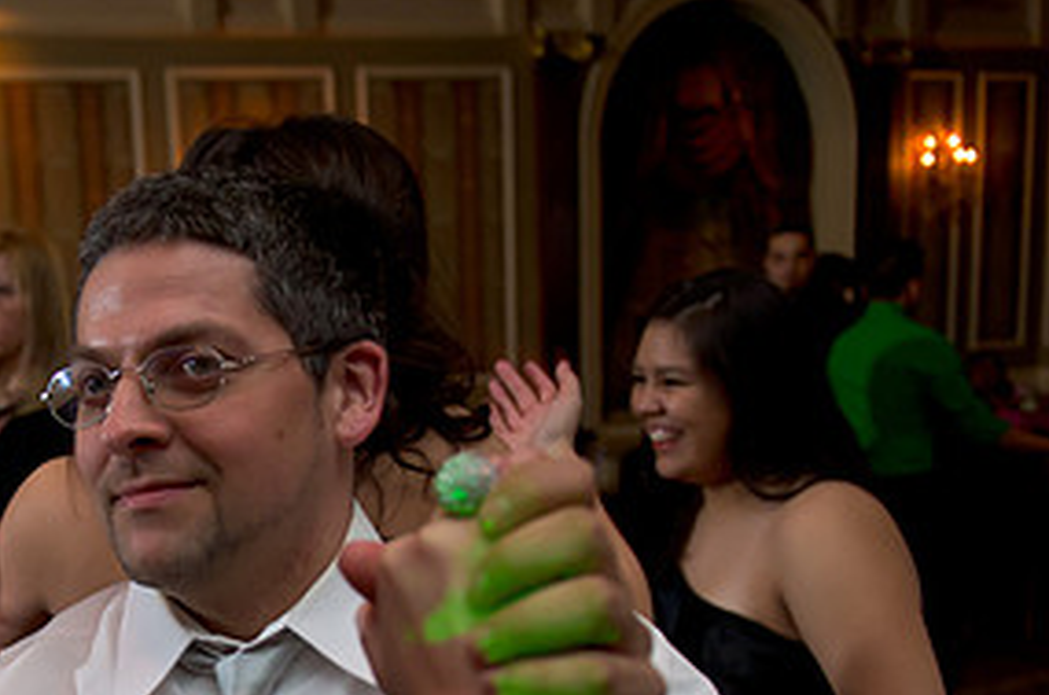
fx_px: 1542
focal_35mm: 53
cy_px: 644
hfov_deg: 36.3
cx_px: 202
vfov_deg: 24.6
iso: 1600
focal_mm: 26
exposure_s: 1/125
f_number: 3.2
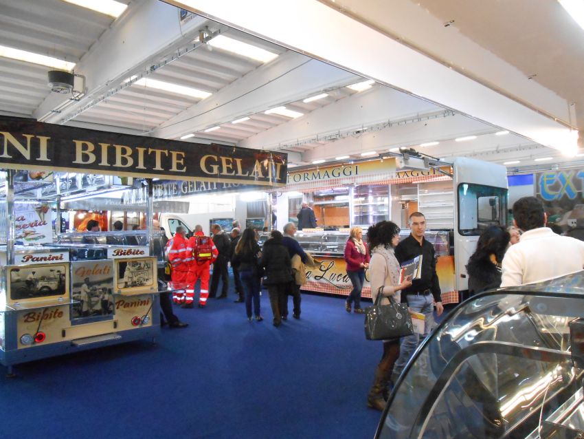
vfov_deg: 53.1
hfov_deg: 67.3
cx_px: 292
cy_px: 220
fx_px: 439
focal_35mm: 26
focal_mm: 4.6
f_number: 3.5
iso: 800
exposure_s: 1/125
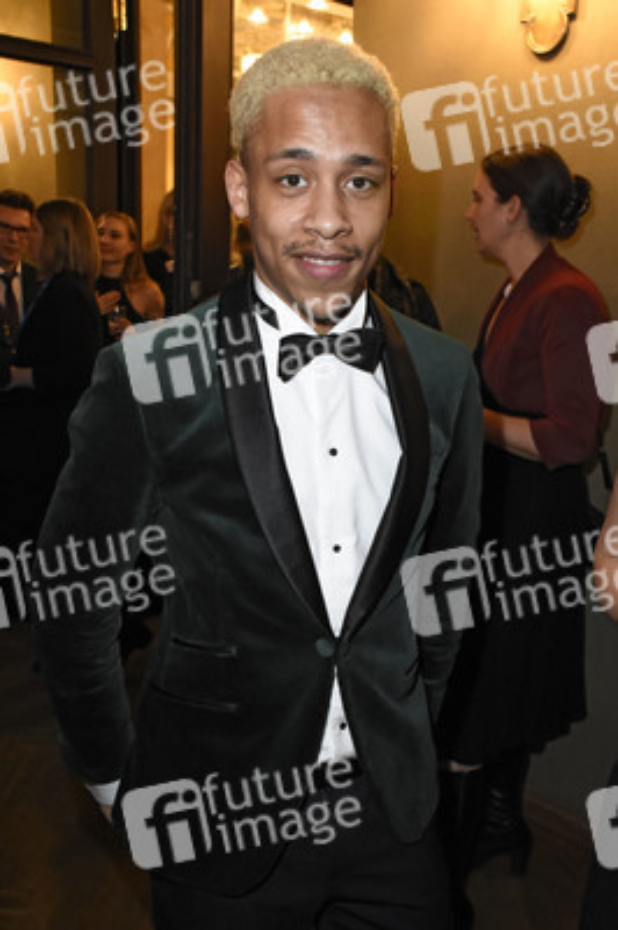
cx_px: 309
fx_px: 929
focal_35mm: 36
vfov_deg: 53.2
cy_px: 465
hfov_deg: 36.8
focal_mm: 24
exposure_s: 1/60
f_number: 6.3
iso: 3200
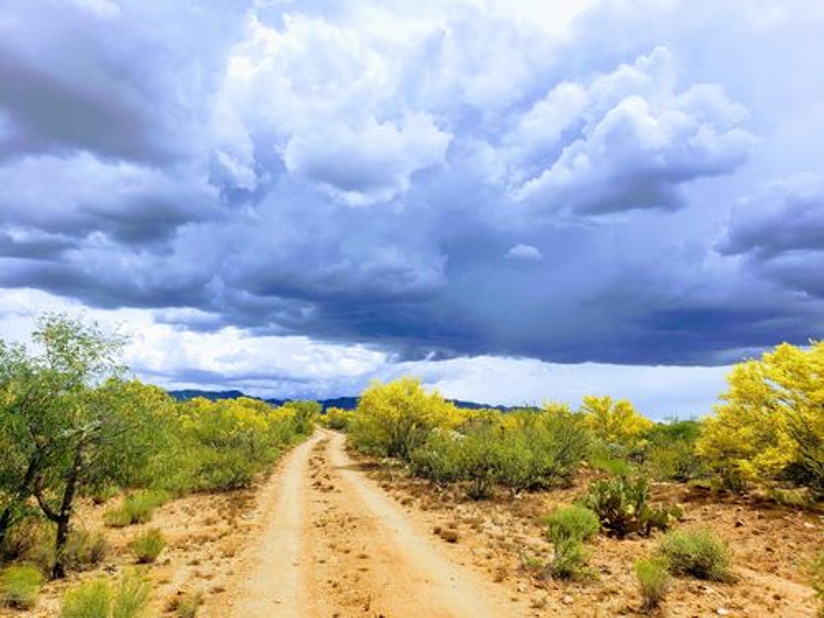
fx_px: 619
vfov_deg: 53.1
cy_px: 309
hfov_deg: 67.3
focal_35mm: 26
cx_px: 412
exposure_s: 1/1854
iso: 50
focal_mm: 4.3
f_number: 2.4
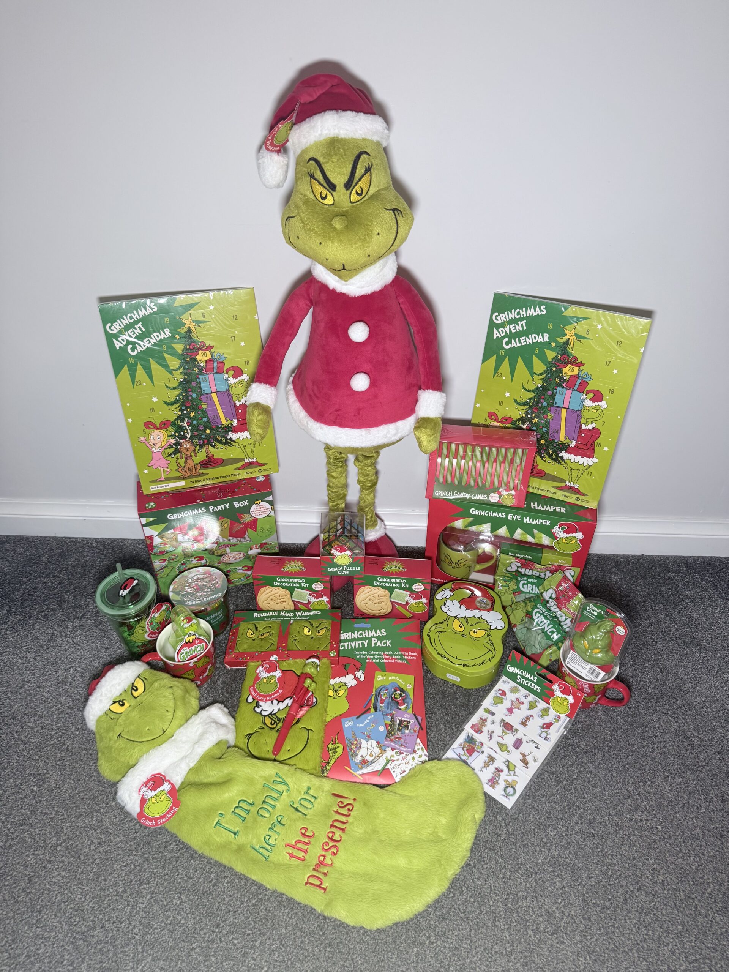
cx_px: 364
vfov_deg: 71.6
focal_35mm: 24
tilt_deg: -38.9
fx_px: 674
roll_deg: +0.4
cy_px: 486
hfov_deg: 56.8
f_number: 1.78
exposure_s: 1/121
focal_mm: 6.76
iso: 200
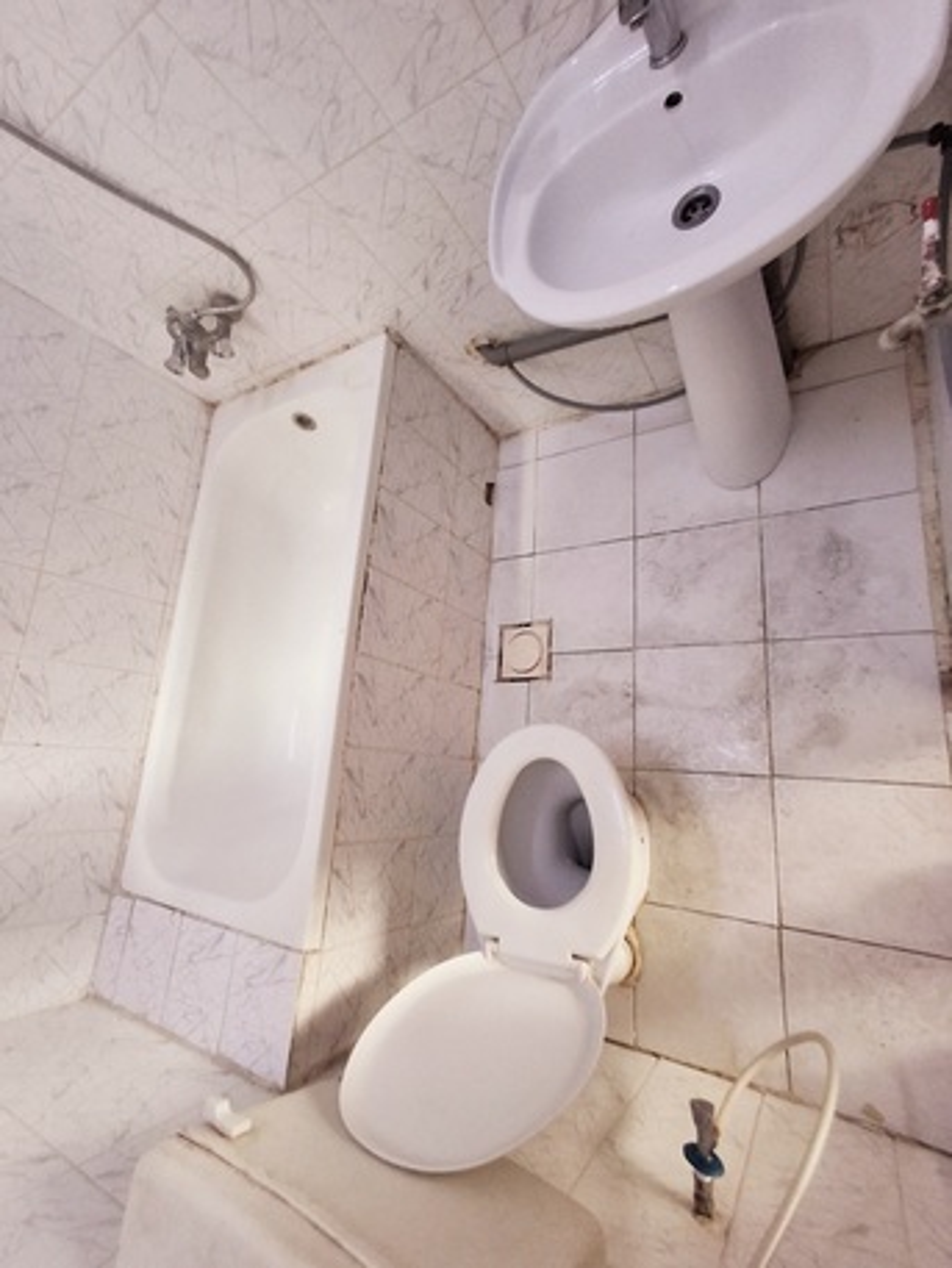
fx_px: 586
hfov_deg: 78.1
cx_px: 476
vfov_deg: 94.5
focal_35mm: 16
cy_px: 634
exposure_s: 1/50
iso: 160
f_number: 2.2
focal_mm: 1.64
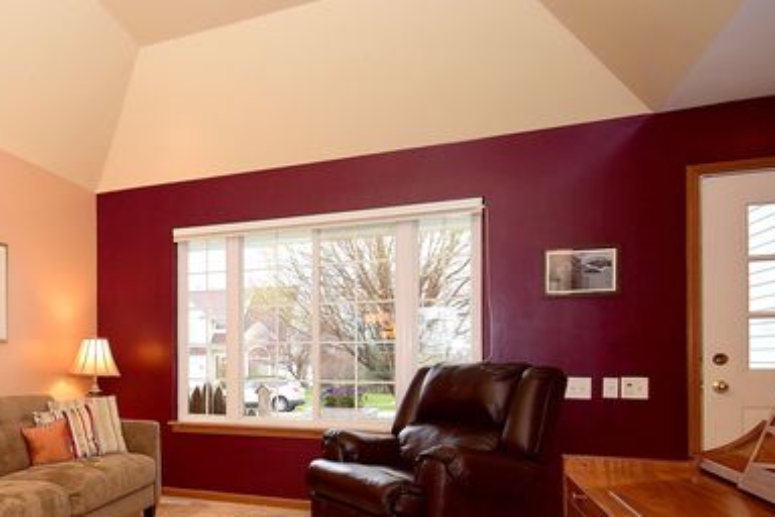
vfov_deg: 42.7
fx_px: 646
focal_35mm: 30
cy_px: 367
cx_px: 137
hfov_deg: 56.6
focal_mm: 12
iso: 640
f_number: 6.3
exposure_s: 1/60
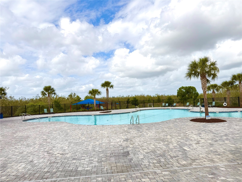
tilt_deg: +3.0
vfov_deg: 56.8
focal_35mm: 24
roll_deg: +2.0
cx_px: 121
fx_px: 168
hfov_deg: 71.6
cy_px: 91
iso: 80
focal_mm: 6.76
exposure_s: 1/6711
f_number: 1.78
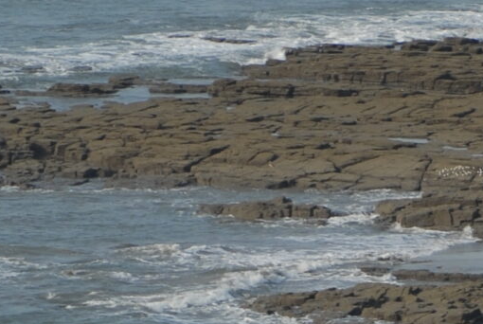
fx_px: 11330
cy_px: 653
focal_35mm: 843
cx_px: 539
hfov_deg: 2.4
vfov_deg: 1.6
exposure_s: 1/250
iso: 100
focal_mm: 112
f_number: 8
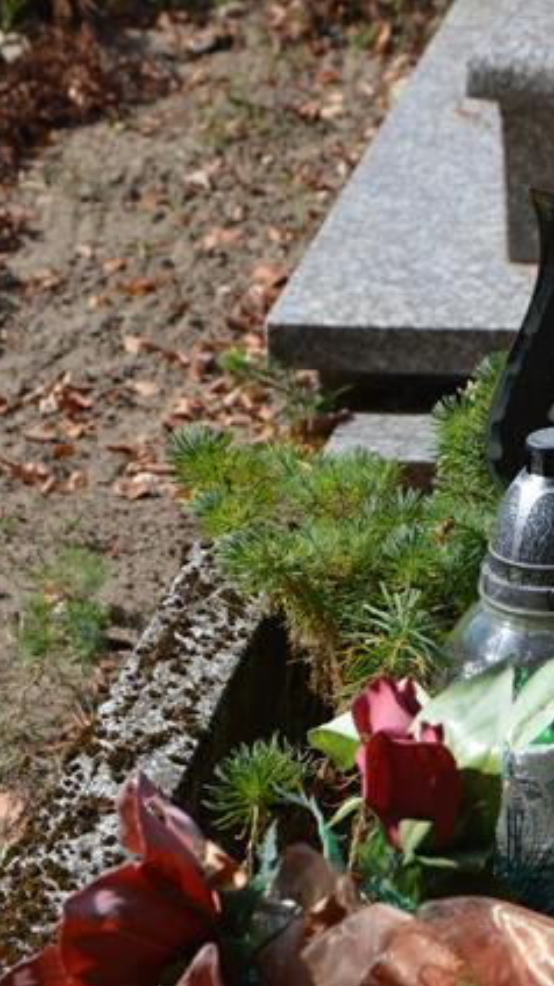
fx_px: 3845
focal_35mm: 147
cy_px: 493
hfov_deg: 8.2
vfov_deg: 14.6
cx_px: 566
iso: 100
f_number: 7.1
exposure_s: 1/200
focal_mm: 62
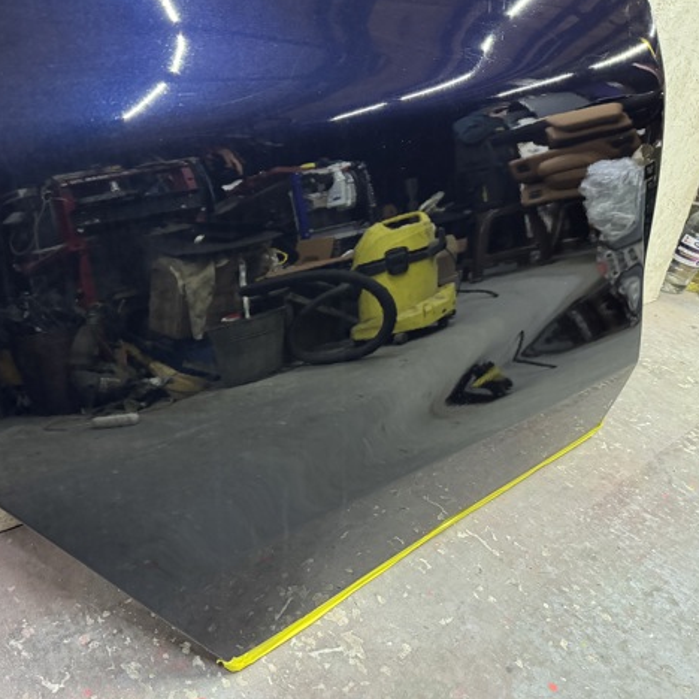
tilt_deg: -28.2
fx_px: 663
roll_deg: -7.1
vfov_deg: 55.6
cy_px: 342
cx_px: 254
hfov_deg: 54.9
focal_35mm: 29
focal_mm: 6.76
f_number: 1.78
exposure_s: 1/39
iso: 1000
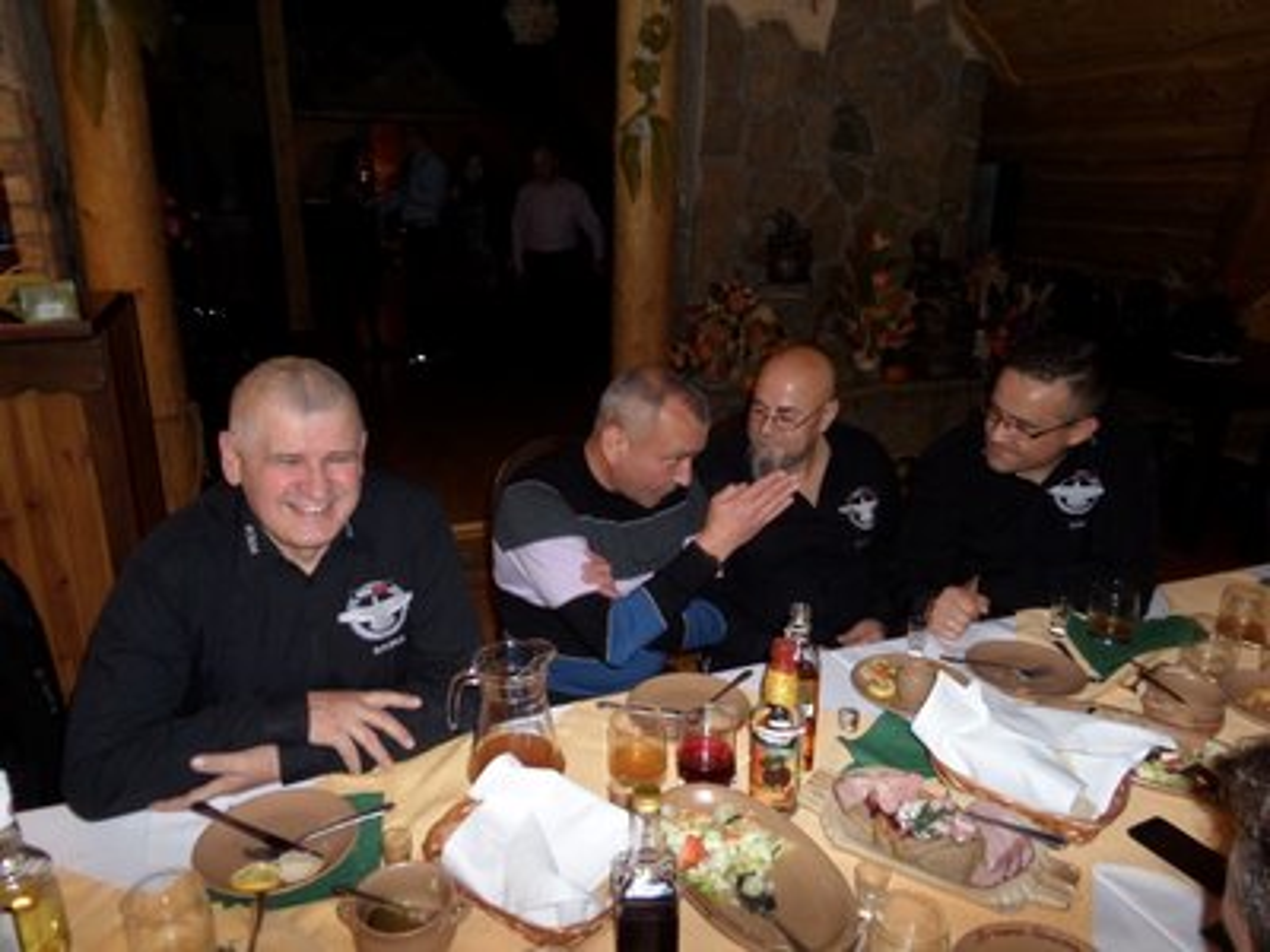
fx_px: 881
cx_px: 635
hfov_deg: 71.6
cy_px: 476
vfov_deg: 56.8
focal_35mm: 24
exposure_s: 1/20
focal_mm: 4
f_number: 3.2
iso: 160
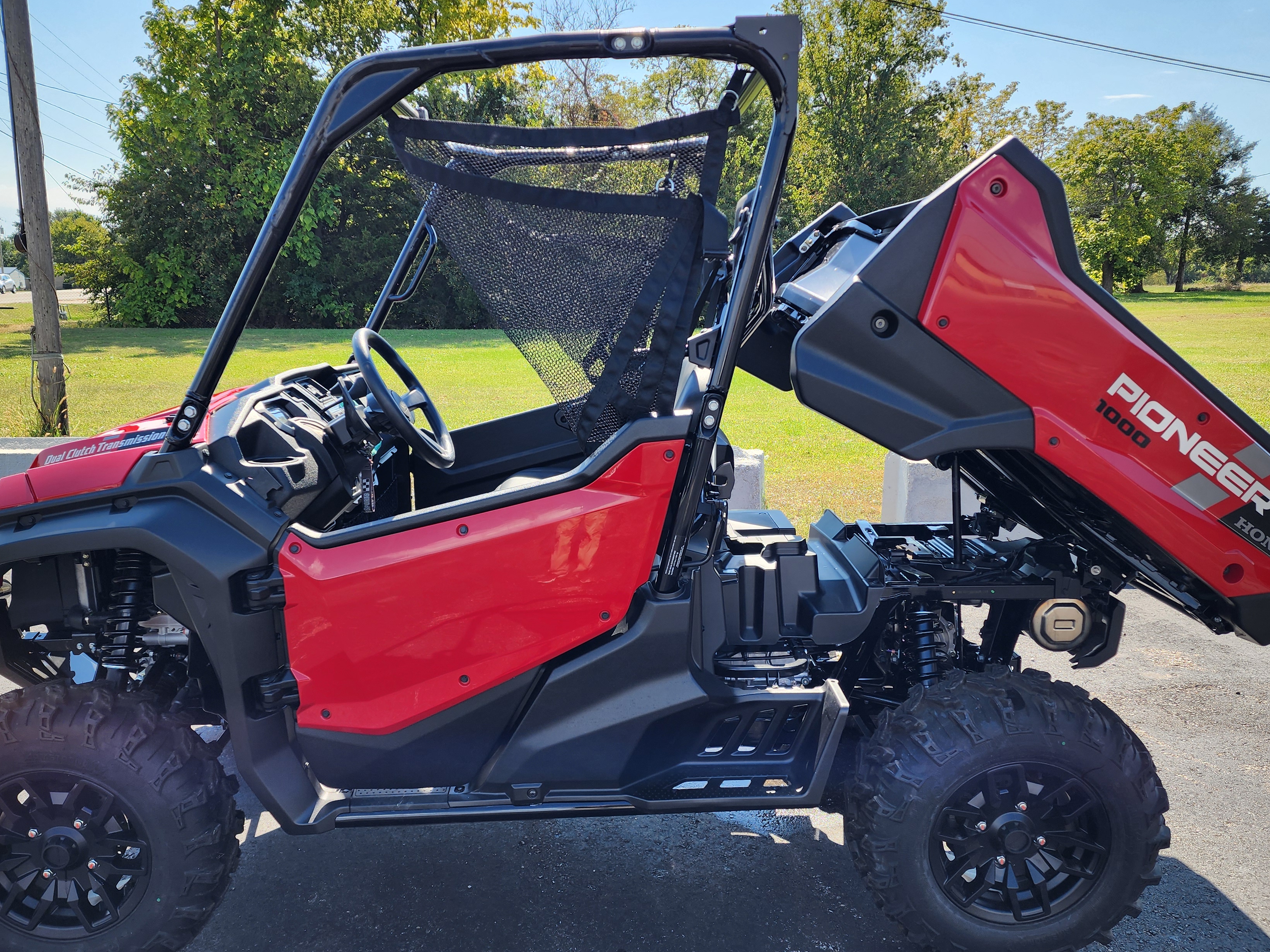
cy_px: 531
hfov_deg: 63.4
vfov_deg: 49.6
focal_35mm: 28
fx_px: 1027
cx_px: 637
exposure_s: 1/395
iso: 12
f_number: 1.8
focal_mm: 6.4
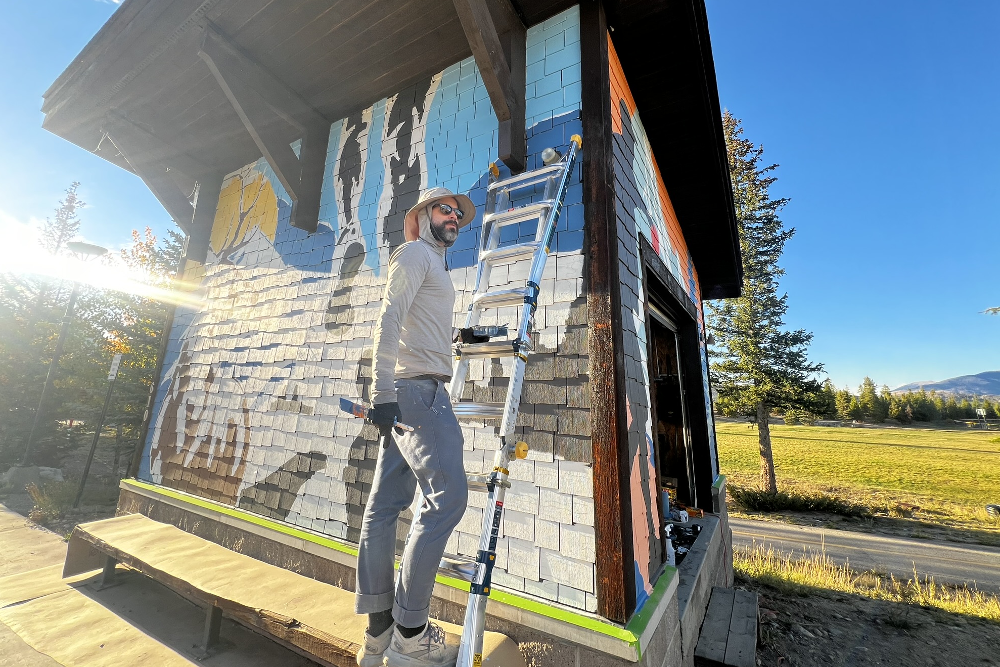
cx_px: 507
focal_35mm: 14
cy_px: 288
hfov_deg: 104.2
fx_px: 389
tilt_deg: +15.2
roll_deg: -0.7
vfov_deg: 80.8
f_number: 1.8
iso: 32
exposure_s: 1/291
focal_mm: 1.57
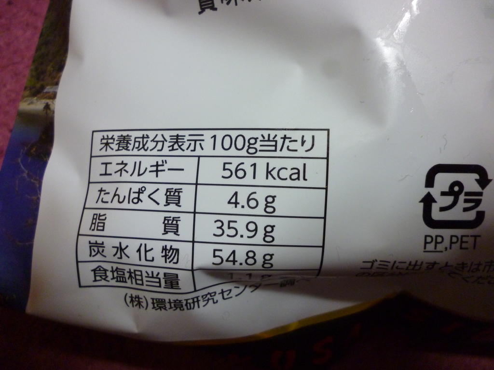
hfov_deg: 63.4
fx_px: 400
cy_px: 185
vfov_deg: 49.7
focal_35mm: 28
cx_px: 247
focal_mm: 5
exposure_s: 1/40
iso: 400
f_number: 3.1
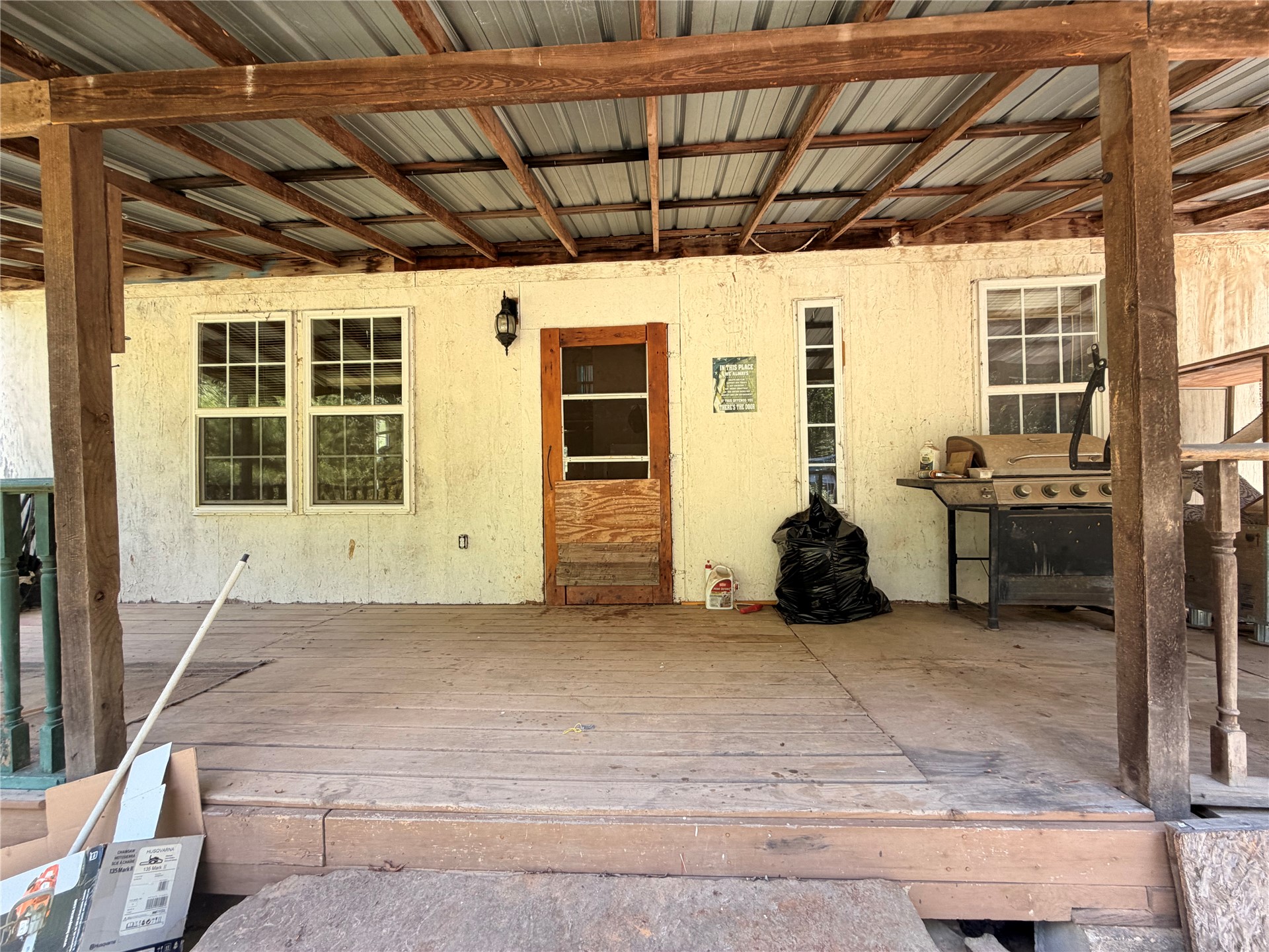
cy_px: 476
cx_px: 634
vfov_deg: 85.7
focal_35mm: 14
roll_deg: +1.4
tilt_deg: +0.5
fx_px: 513
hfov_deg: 102.1
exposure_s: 1/121
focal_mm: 2.22
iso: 80
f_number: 2.2
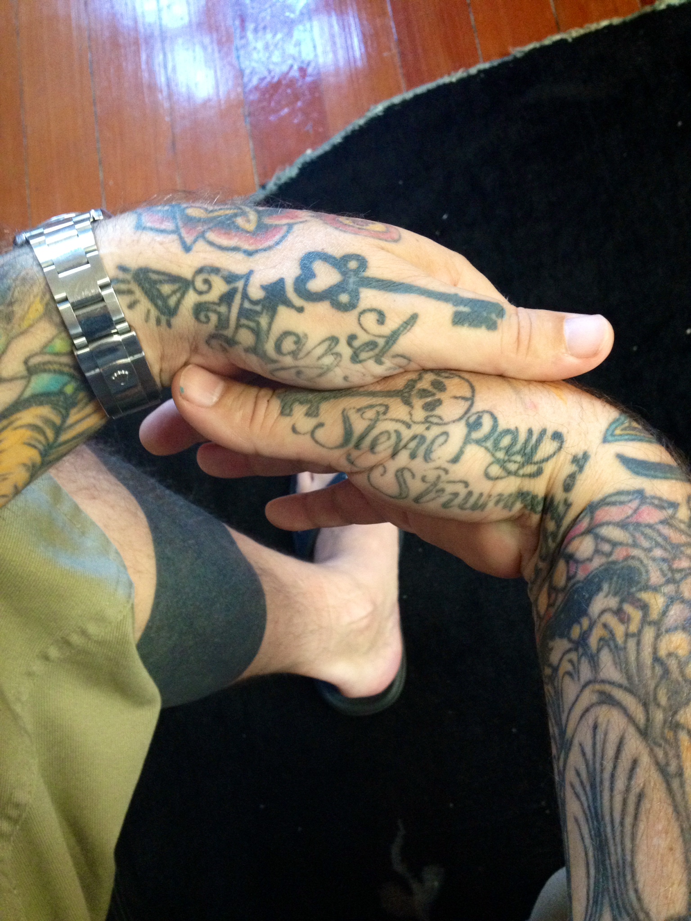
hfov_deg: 40.7
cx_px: 346
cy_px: 460
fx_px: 932
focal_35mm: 35
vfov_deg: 52.6
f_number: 2.4
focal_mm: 4.28
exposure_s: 1/20
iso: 250
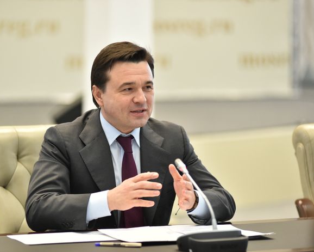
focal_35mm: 176
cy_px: 126
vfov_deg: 8.8
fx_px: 1636
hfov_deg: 11.0
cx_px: 134
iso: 5000
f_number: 2.8
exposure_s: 1/500
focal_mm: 155
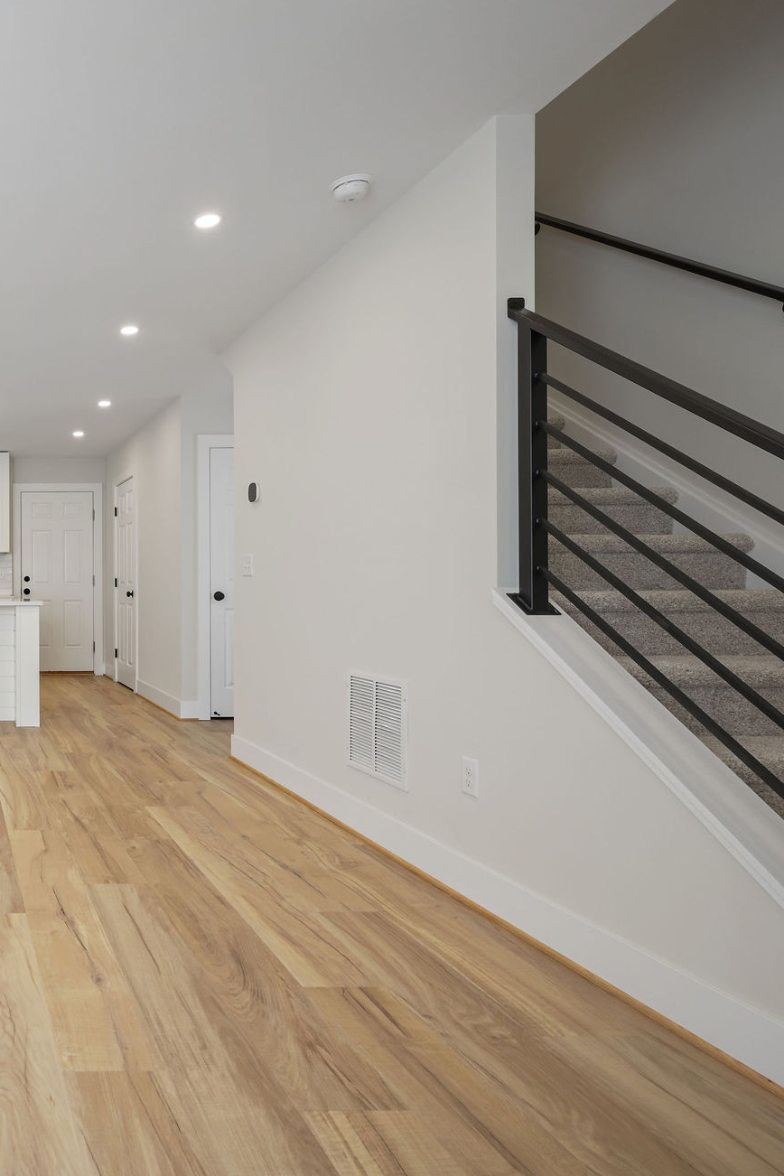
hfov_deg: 45.4
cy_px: 581
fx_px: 719
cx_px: -48
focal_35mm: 22
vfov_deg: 78.6
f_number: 8
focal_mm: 14
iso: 320
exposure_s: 1/4
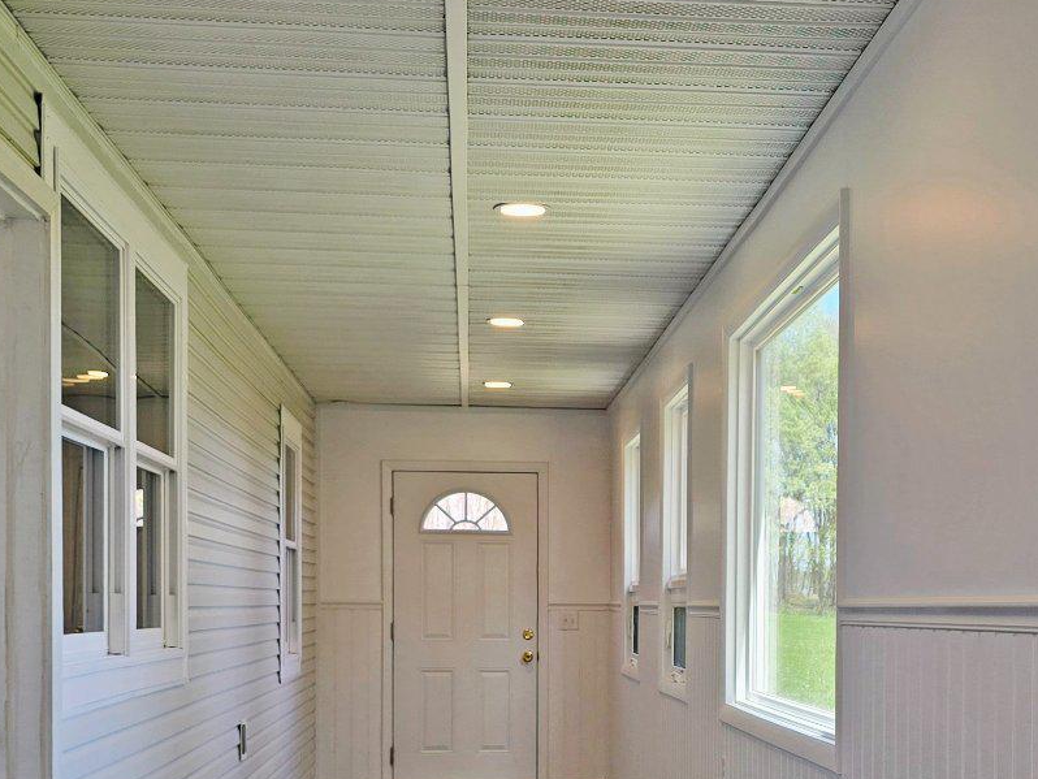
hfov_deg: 32.5
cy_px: 627
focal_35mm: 59
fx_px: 1770
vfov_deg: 24.4
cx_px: 650
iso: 12
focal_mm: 6.3
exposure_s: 1/126
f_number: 1.7
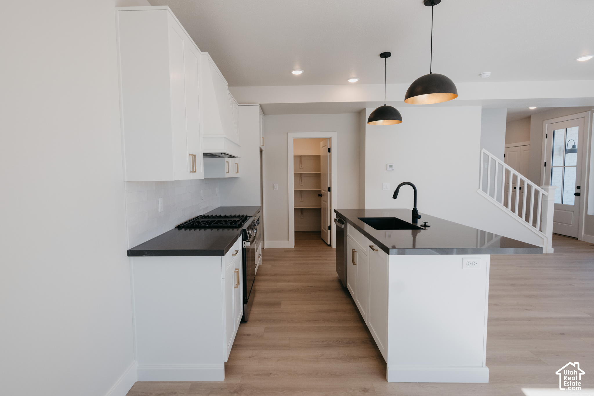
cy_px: 197
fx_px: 308
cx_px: 280
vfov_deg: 65.4
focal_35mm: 19
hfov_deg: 87.8
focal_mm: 17.5
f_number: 7.1
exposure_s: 1/200
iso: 800
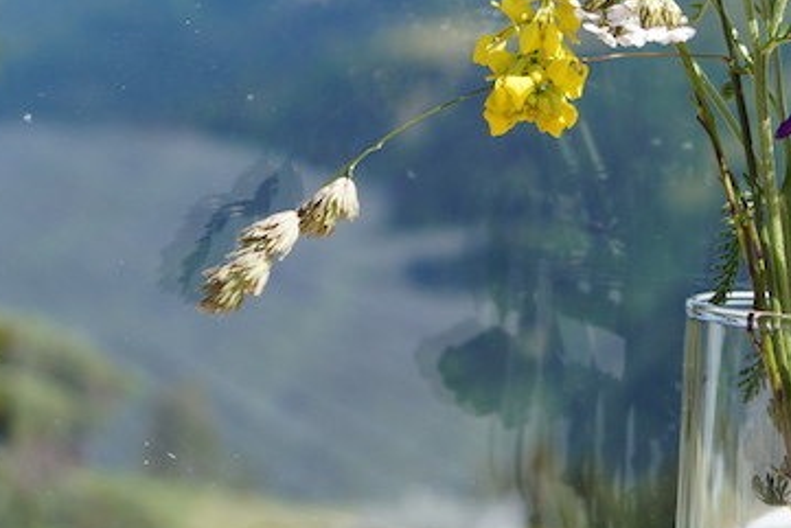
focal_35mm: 93
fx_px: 2044
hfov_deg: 21.3
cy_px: 1
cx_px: 756
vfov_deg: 14.5
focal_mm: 28
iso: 100
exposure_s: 1/400
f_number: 5.6
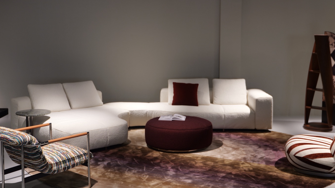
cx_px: 163
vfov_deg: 25.4
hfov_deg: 43.7
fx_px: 417
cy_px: 78
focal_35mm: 47
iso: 320
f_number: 2.8
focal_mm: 34
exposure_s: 1/40
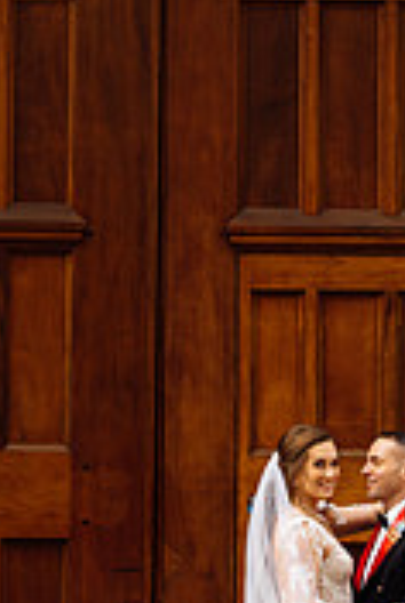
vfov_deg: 9.5
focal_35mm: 217
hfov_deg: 6.4
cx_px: 213
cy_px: 274
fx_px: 3647
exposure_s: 1/400
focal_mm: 85
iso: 500
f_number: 4
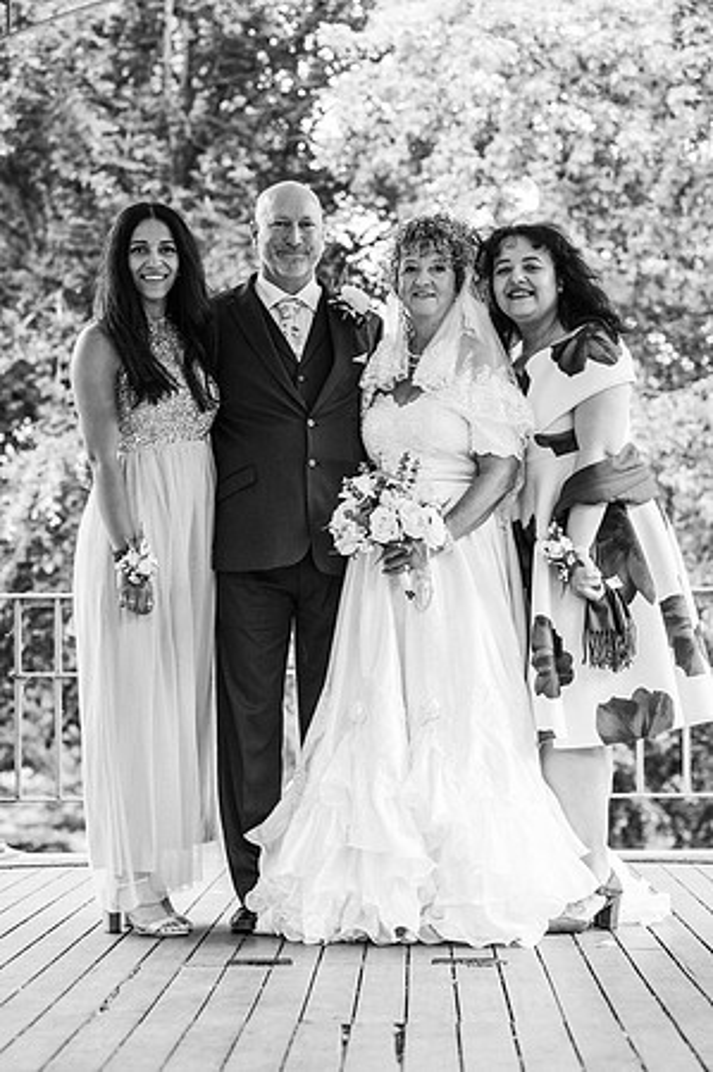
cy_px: 536
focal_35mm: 85
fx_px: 2531
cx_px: 356
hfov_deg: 16.0
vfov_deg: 23.9
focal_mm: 85
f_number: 4
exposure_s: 1/200
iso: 280
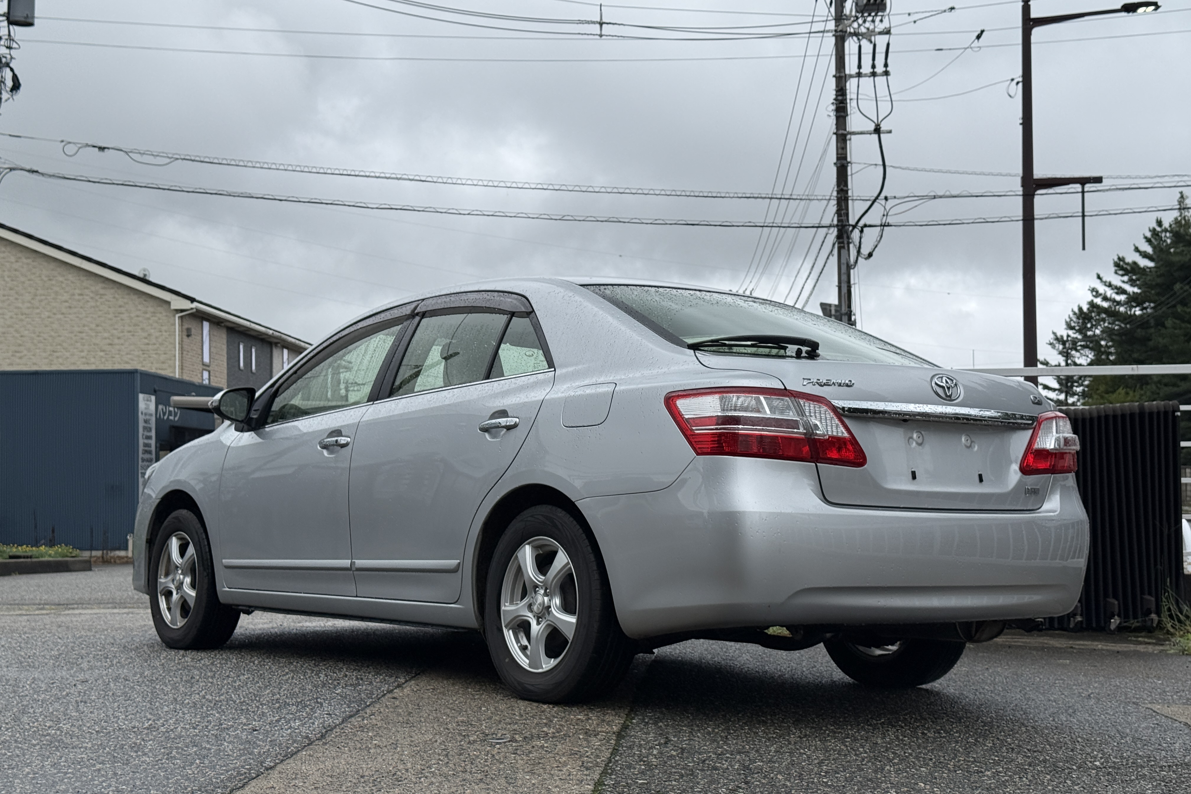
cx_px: 596
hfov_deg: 39.6
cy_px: 412
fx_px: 1654
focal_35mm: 50
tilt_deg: +2.8
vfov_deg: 27.0
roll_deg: +0.6
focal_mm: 6.76
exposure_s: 1/2342
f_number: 1.78
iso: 64
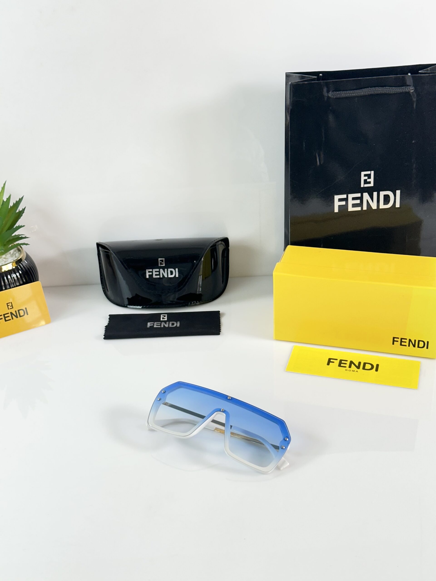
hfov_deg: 30.3
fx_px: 806
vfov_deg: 39.7
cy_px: 290
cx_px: 218
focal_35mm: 48
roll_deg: +2.8
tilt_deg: -30.6
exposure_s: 1/100
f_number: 1.78
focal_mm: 6.86
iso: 64
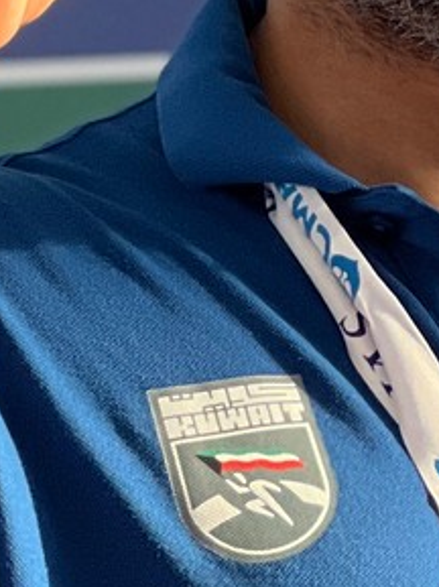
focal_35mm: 427
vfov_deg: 4.6
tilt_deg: +6.1
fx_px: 7236
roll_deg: +1.4
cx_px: 677
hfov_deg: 3.5
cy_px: -69
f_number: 2.8
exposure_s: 1/121
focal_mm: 9
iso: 250
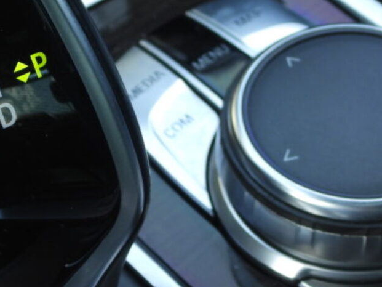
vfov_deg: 11.5
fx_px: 1424
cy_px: 99
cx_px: 167
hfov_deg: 15.3
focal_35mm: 129
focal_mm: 9
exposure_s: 1/60
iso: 100
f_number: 3.2
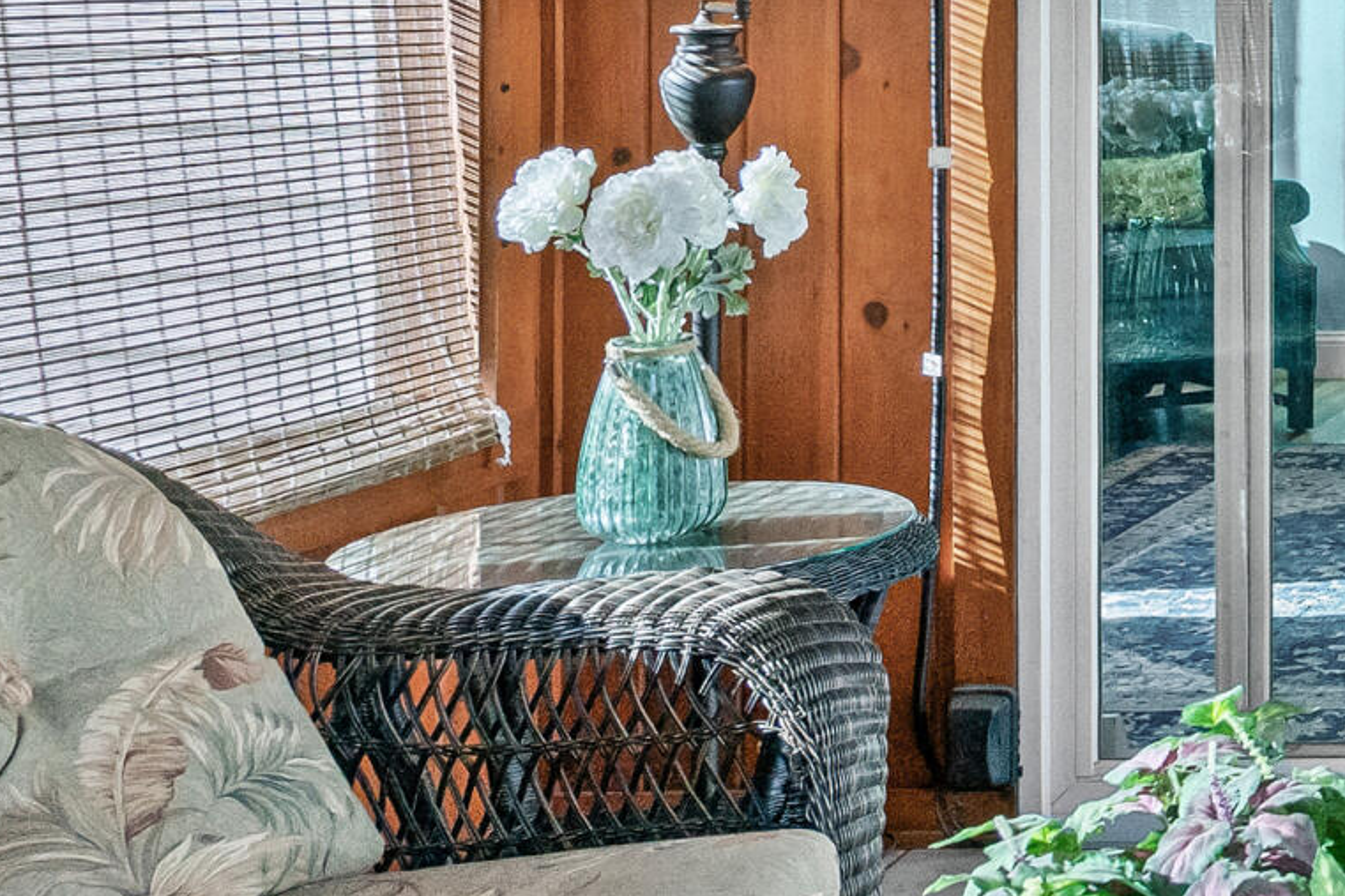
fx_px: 2652
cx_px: 2149
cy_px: -34
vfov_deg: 18.6
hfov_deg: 22.2
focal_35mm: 71
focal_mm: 18
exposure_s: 1/100
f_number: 8
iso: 640
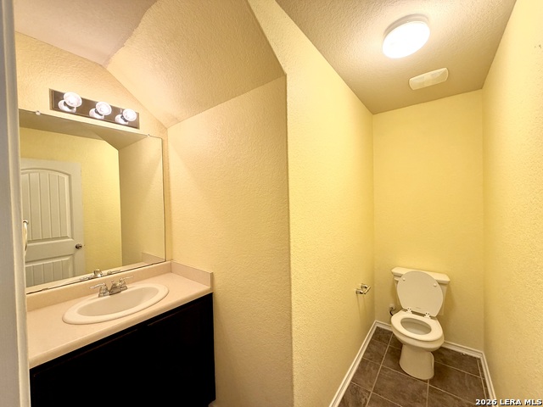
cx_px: 272
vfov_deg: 85.7
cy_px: 204
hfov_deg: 102.1
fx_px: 220
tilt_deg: -0.8
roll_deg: +1.8
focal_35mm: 14
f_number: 2.2
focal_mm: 2.22
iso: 160
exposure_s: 1/120
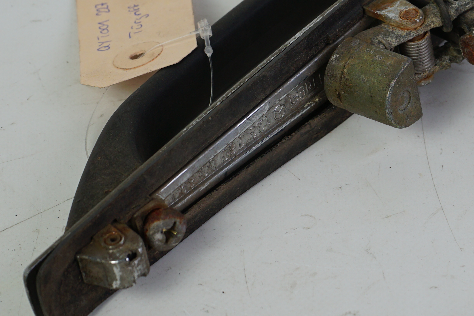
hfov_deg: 12.0
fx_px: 2251
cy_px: 32
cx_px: 348
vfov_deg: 8.0
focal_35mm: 171
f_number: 8
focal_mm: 70
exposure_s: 1/160
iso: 200
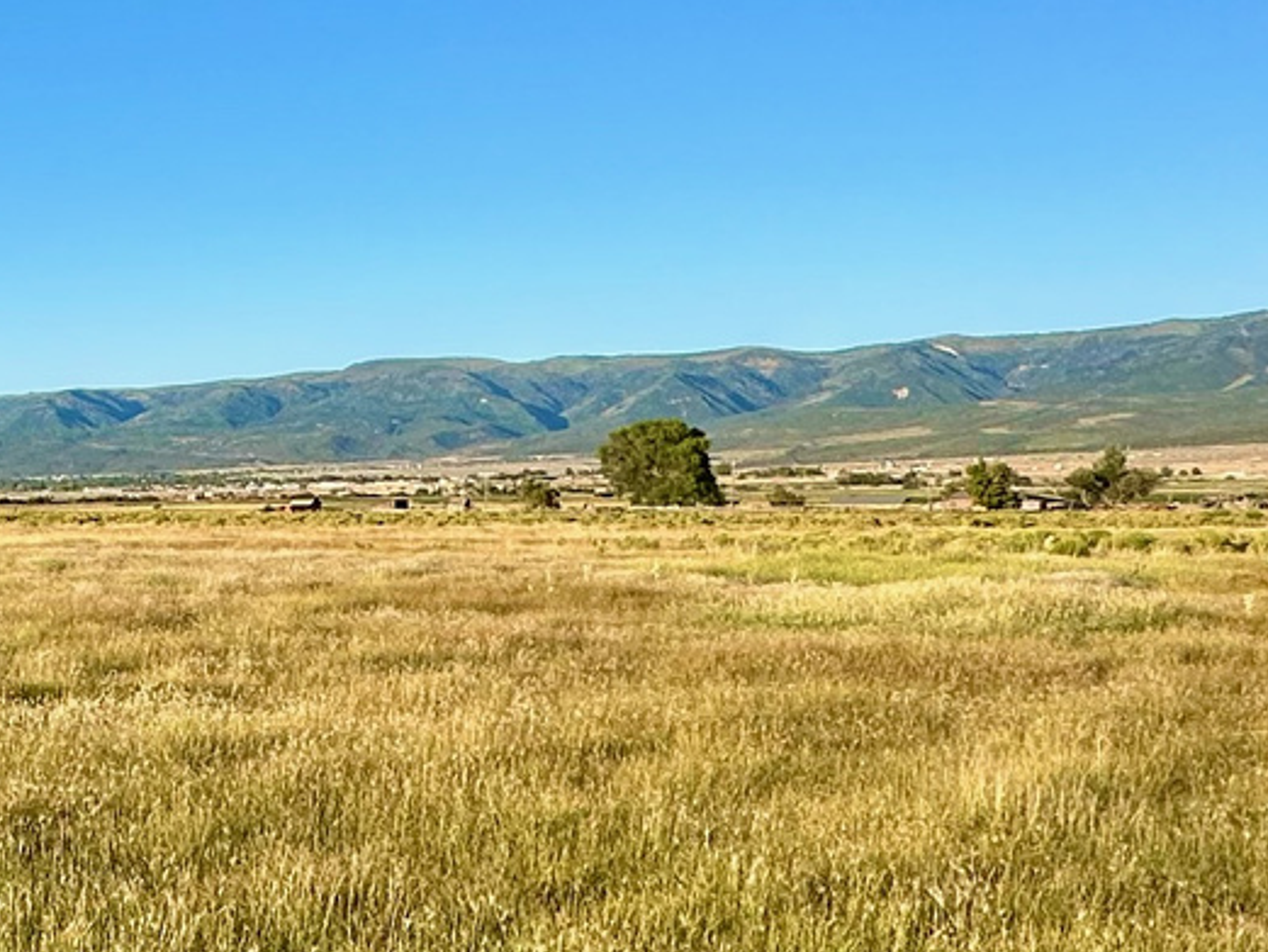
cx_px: -287
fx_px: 2015
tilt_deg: -4.8
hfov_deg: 29.5
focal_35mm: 55
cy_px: 701
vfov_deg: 26.3
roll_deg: -0.5
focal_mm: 2.22
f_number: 2.2
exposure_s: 1/1261
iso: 50
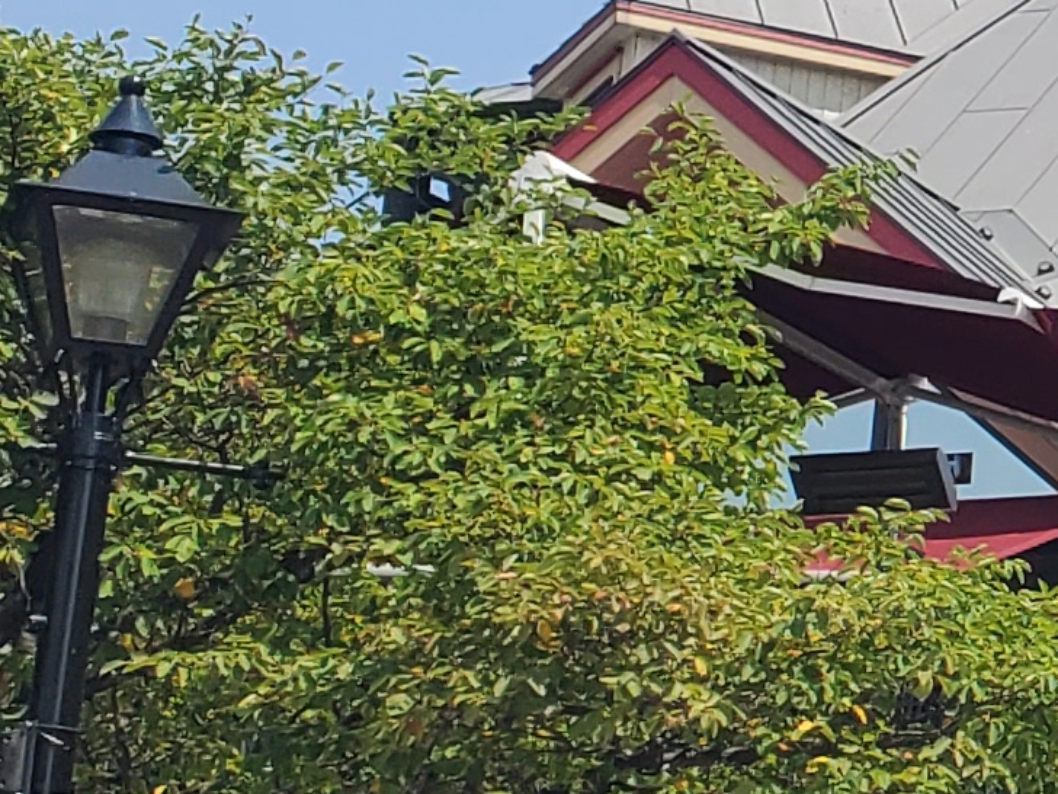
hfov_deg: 11.5
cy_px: 349
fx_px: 4401
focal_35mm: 144
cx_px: 2478
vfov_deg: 10.3
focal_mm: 4.3
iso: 50
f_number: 2.4
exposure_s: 1/1550
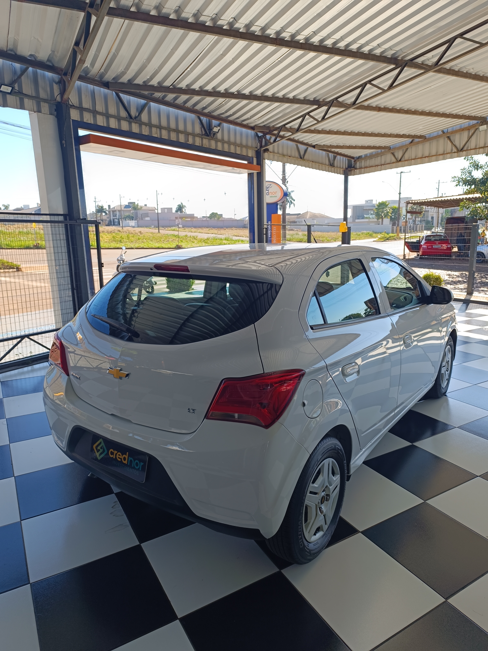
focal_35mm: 16
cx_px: 244
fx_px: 301
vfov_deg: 94.5
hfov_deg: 78.1
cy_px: 326
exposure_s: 1/120
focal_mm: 6.14
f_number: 1.65
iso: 56
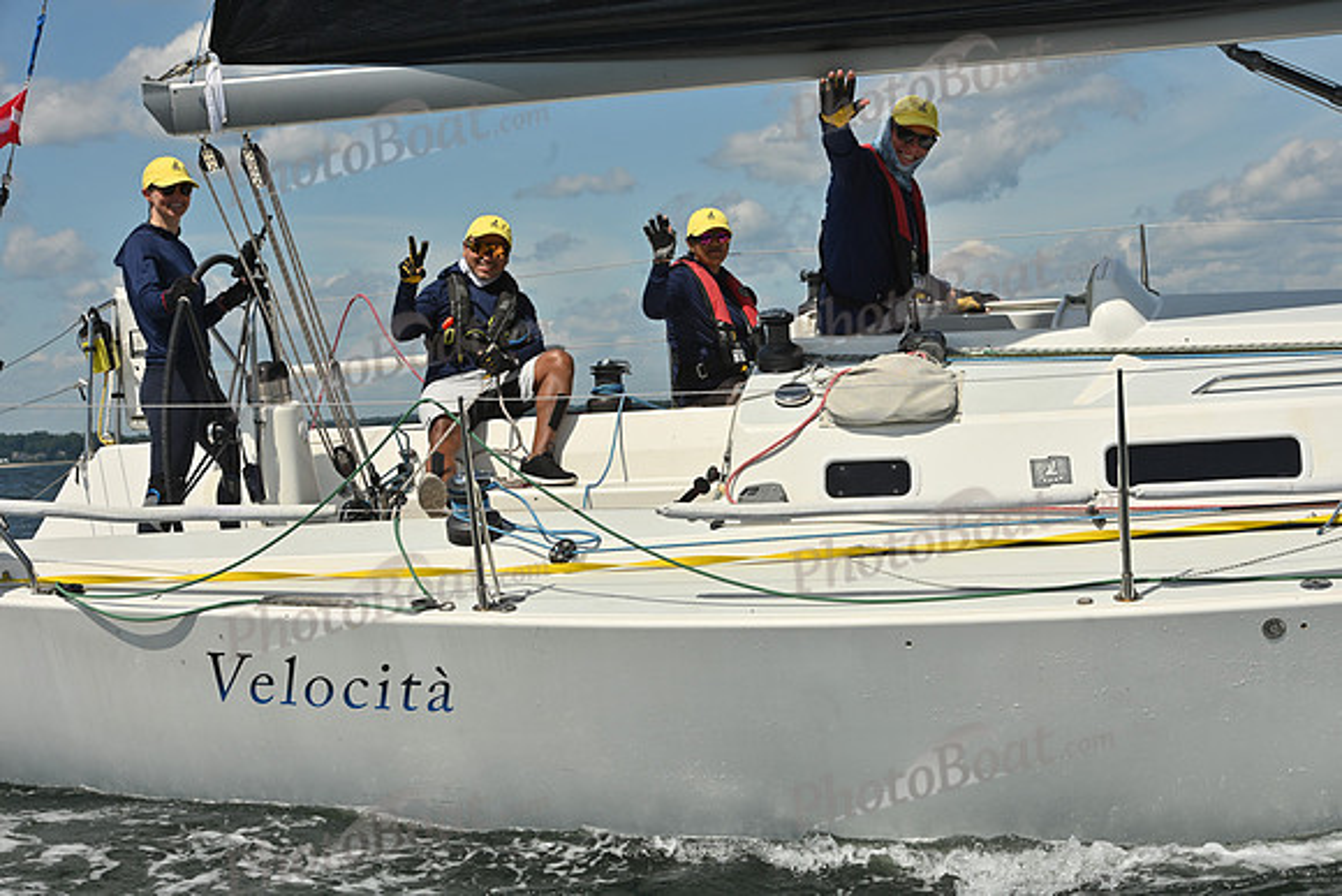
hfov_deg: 27.0
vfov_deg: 18.2
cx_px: 671
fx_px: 2796
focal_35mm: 75
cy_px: 448
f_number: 11
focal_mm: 75
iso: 250
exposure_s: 1/1250
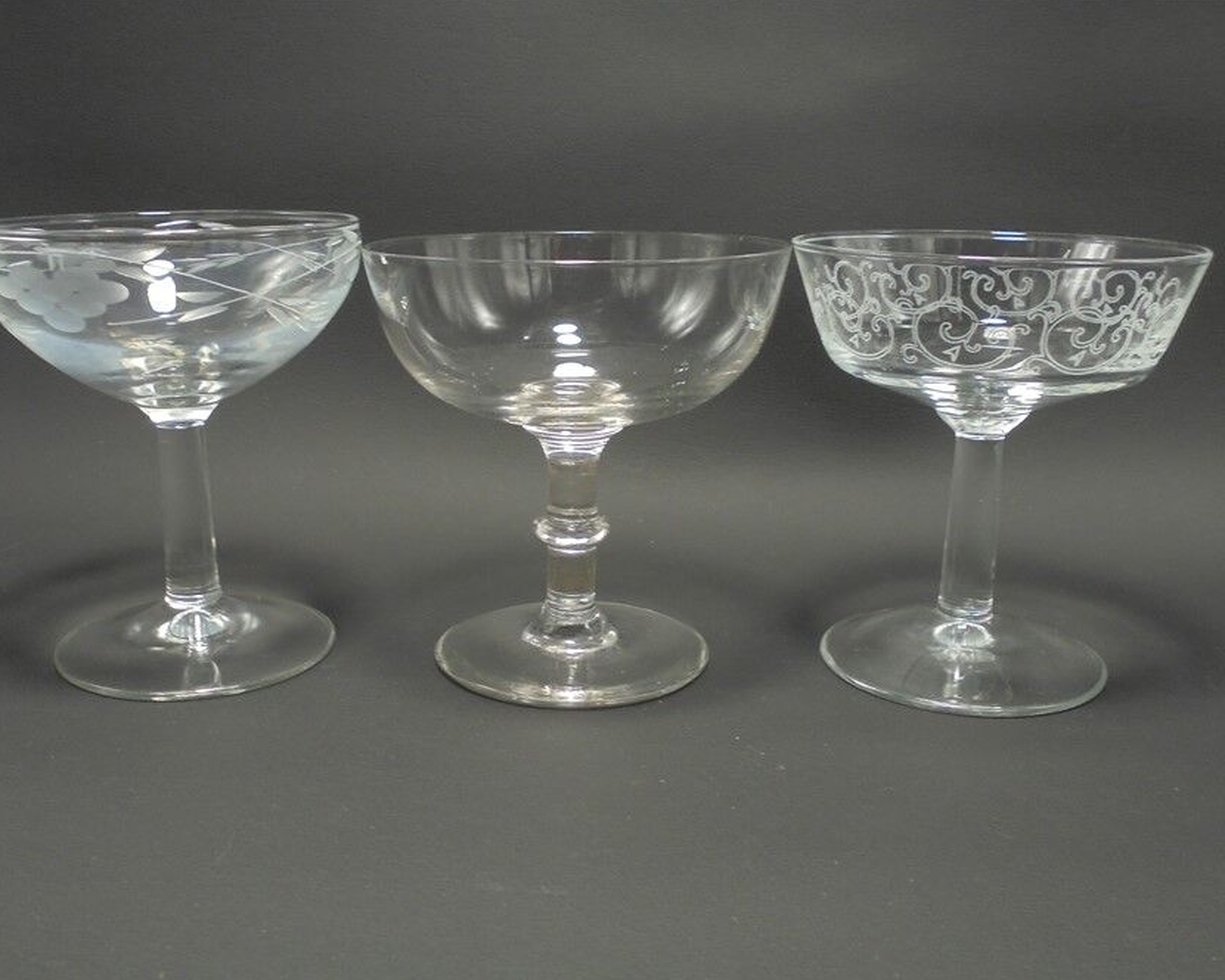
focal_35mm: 36
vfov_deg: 41.2
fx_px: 1305
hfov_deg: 50.2
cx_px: 567
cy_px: 492
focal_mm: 6.1
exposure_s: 1/30
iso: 200
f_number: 4
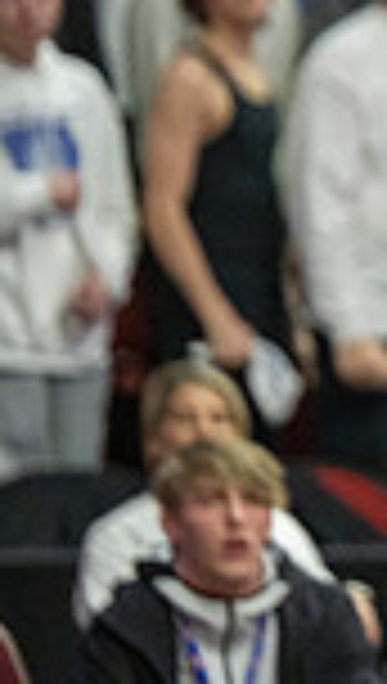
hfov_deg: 2.1
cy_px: 443
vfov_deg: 3.7
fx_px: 10498
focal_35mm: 578
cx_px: 1080
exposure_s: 1/1250
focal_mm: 145
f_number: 2.8
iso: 2500
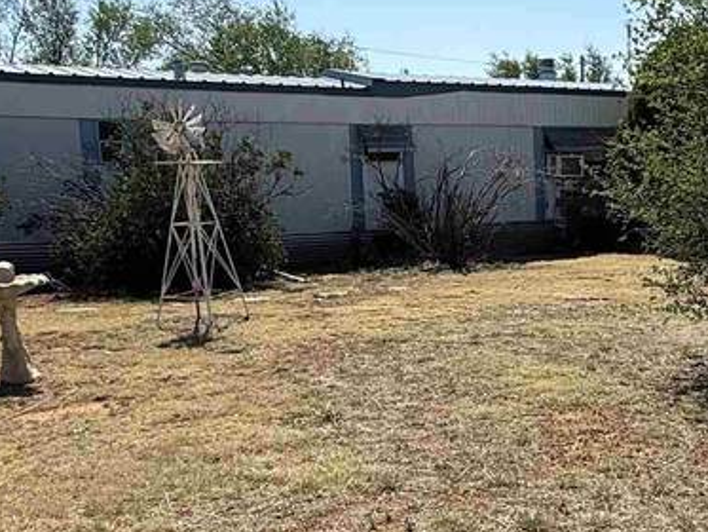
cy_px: 304
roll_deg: +1.5
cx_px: 678
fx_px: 982
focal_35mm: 48
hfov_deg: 36.4
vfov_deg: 30.2
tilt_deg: -7.1
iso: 50
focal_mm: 2.22
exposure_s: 1/1848
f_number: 2.2
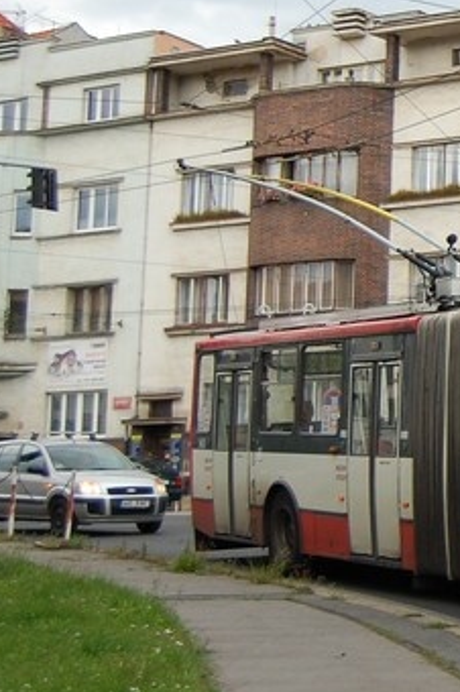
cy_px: 244
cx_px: 837
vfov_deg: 22.3
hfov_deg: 13.4
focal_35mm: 91
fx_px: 1754
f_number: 3.8
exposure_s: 1/500
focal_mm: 23
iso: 400
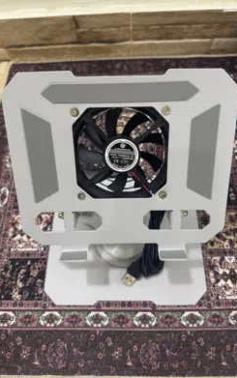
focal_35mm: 26
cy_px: 186
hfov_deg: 47.7
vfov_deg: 70.4
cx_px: 124
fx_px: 268
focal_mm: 6.76
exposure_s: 1/50
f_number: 1.78
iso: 160
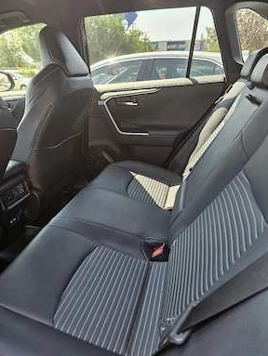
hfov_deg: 56.9
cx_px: 135
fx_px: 247
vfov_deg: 71.5
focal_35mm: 24
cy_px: 178
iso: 80
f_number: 1.7
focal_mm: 6.3
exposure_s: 1/182
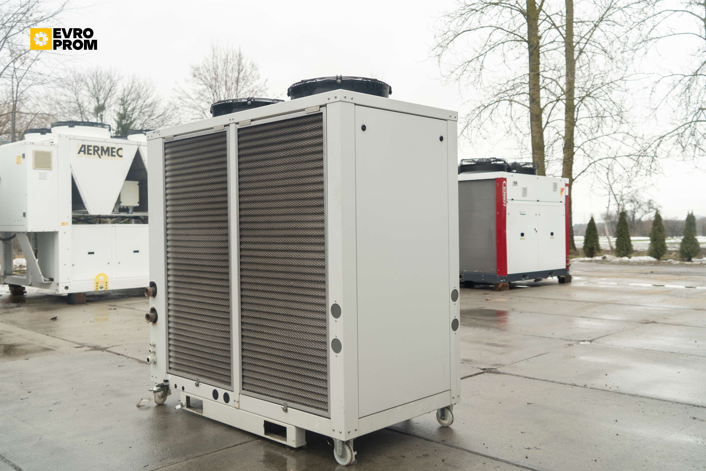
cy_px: 236
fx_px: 628
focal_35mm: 32
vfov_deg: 41.1
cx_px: 353
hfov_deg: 58.7
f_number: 4.5
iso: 100
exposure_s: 1/80
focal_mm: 32
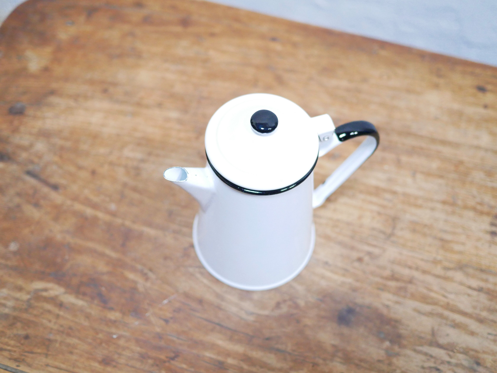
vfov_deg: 36.0
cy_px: 186
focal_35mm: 40
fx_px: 575
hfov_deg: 46.8
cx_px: 248
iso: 2000
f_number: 1.7
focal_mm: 20
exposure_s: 1/60
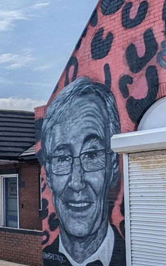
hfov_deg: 15.4
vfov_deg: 29.8
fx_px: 500
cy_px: 150
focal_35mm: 69
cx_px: -158
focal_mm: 2.35
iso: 50
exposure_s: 1/4651
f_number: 2.2
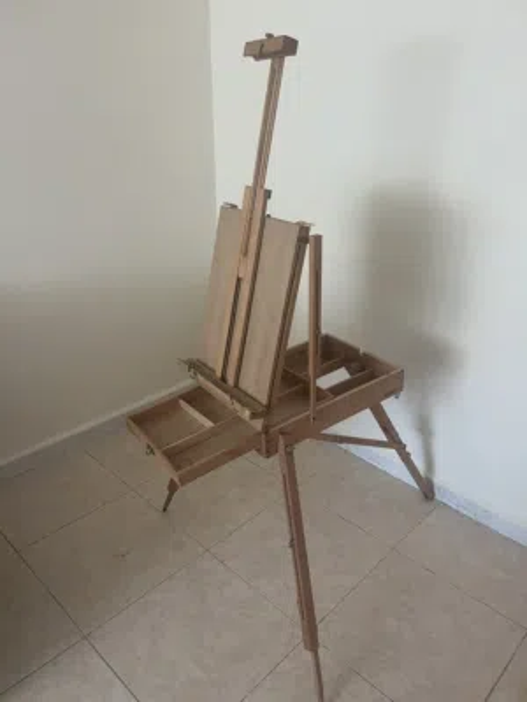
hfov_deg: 53.1
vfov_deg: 67.3
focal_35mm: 26
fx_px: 528
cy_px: 351
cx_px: 264
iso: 250
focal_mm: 5.1
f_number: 1.6
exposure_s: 1/60
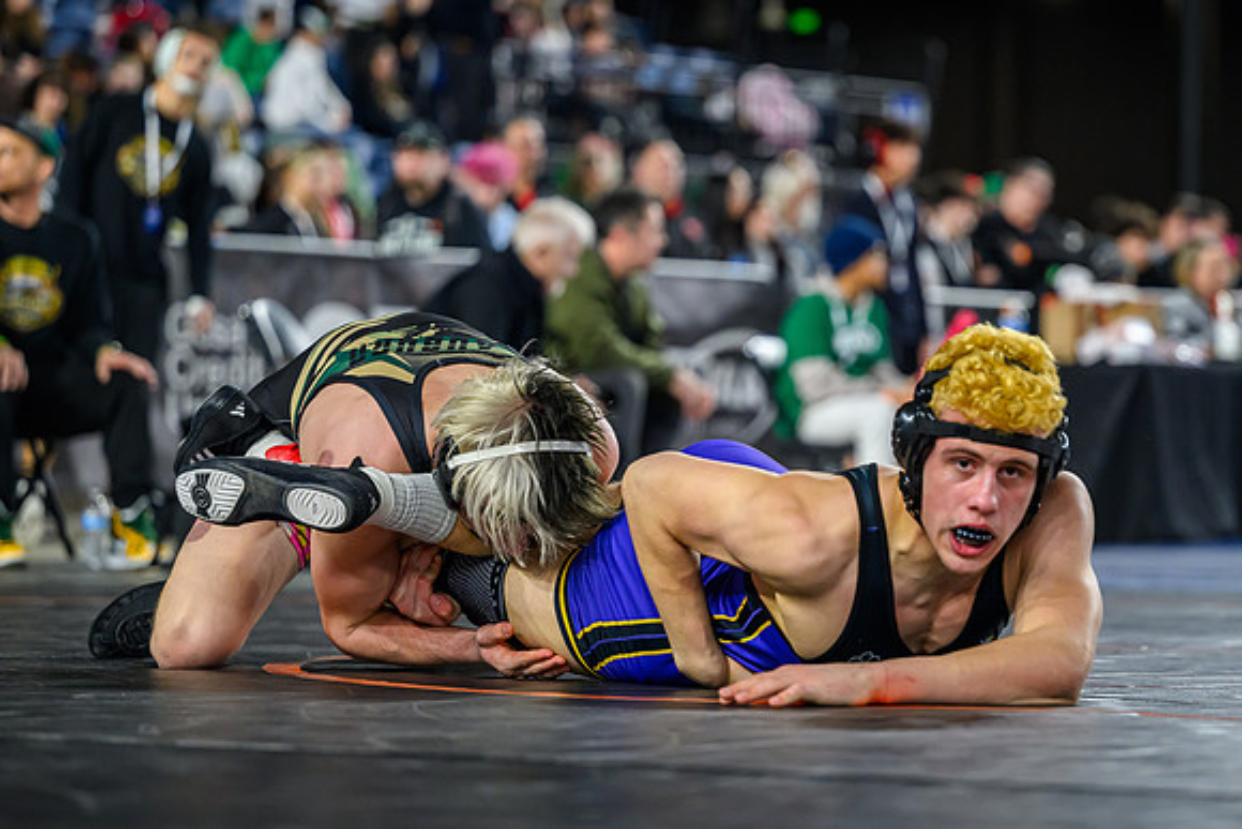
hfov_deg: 13.3
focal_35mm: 154
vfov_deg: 8.9
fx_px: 5329
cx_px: 751
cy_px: 366
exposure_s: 1/800
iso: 2500
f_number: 2.8
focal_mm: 110
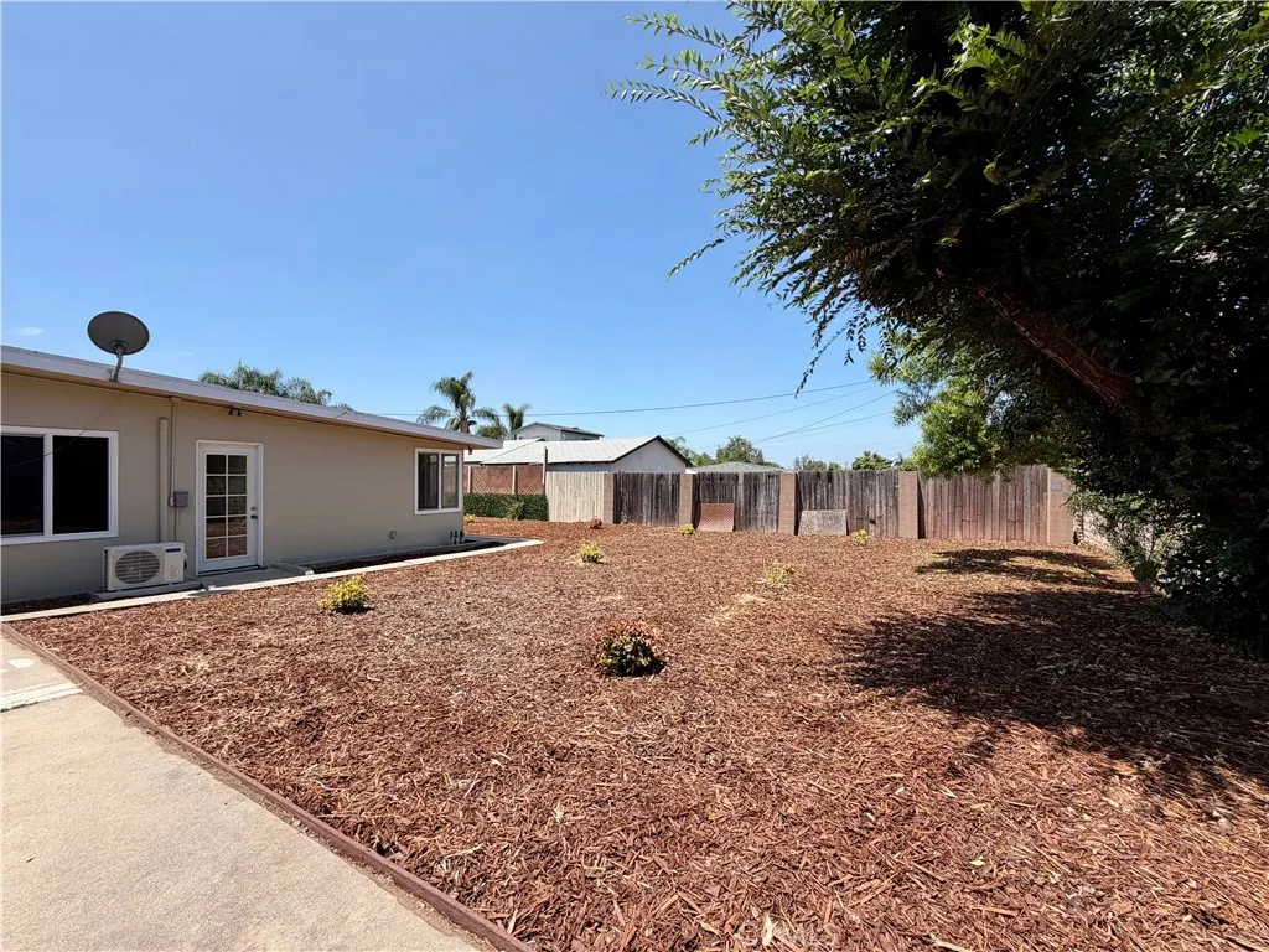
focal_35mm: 14
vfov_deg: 85.7
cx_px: 634
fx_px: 513
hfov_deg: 102.1
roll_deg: +0.9
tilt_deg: -0.8
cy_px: 476
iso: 25
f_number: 2.2
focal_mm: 2.22
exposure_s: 1/770
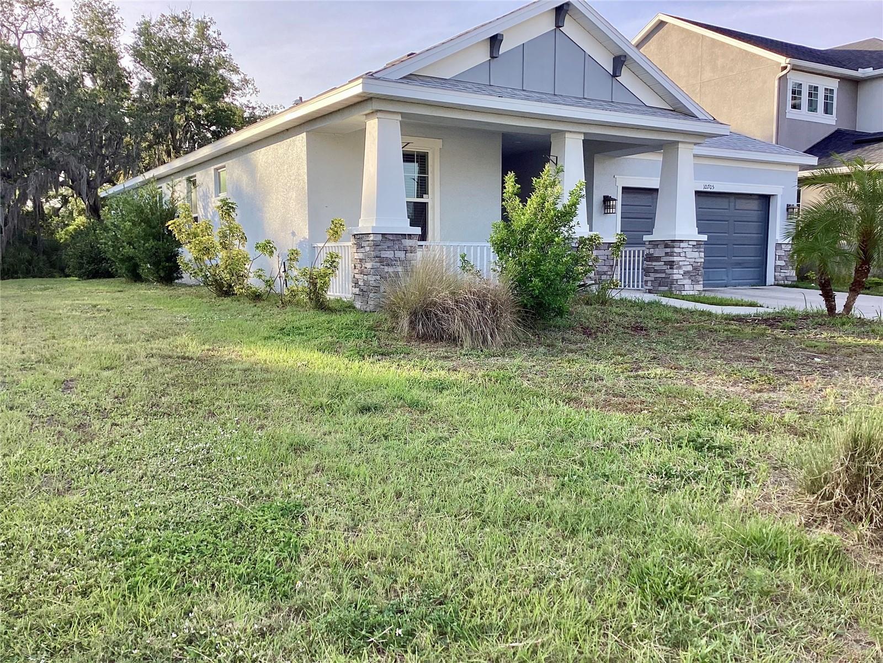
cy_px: 332
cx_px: 442
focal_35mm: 31
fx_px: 791
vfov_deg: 45.4
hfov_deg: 58.4
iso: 25
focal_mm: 3.3
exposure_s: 1/292
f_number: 2.4
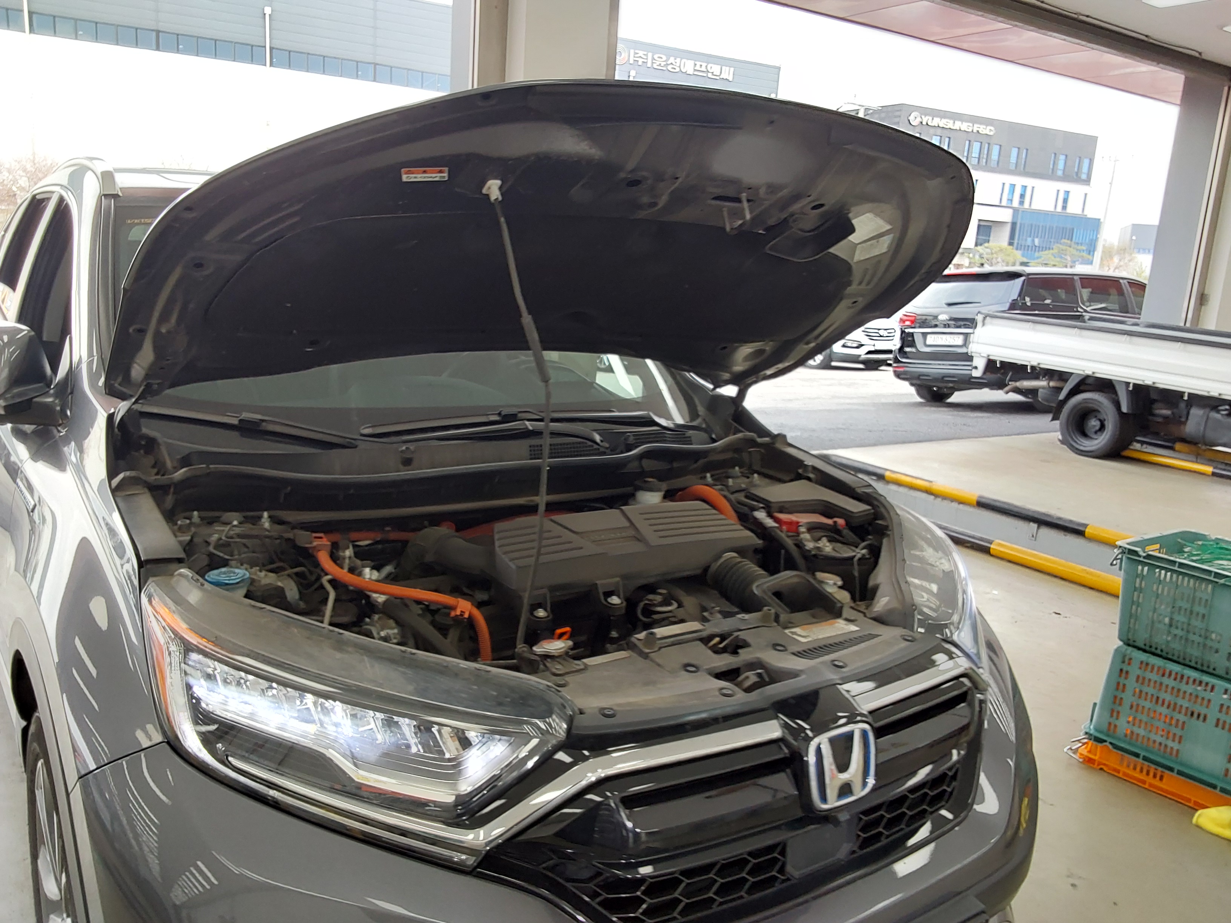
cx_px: 616
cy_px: 462
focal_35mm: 28
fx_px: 996
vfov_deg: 49.7
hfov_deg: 63.4
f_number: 1.9
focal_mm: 2.91
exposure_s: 1/120
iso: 64
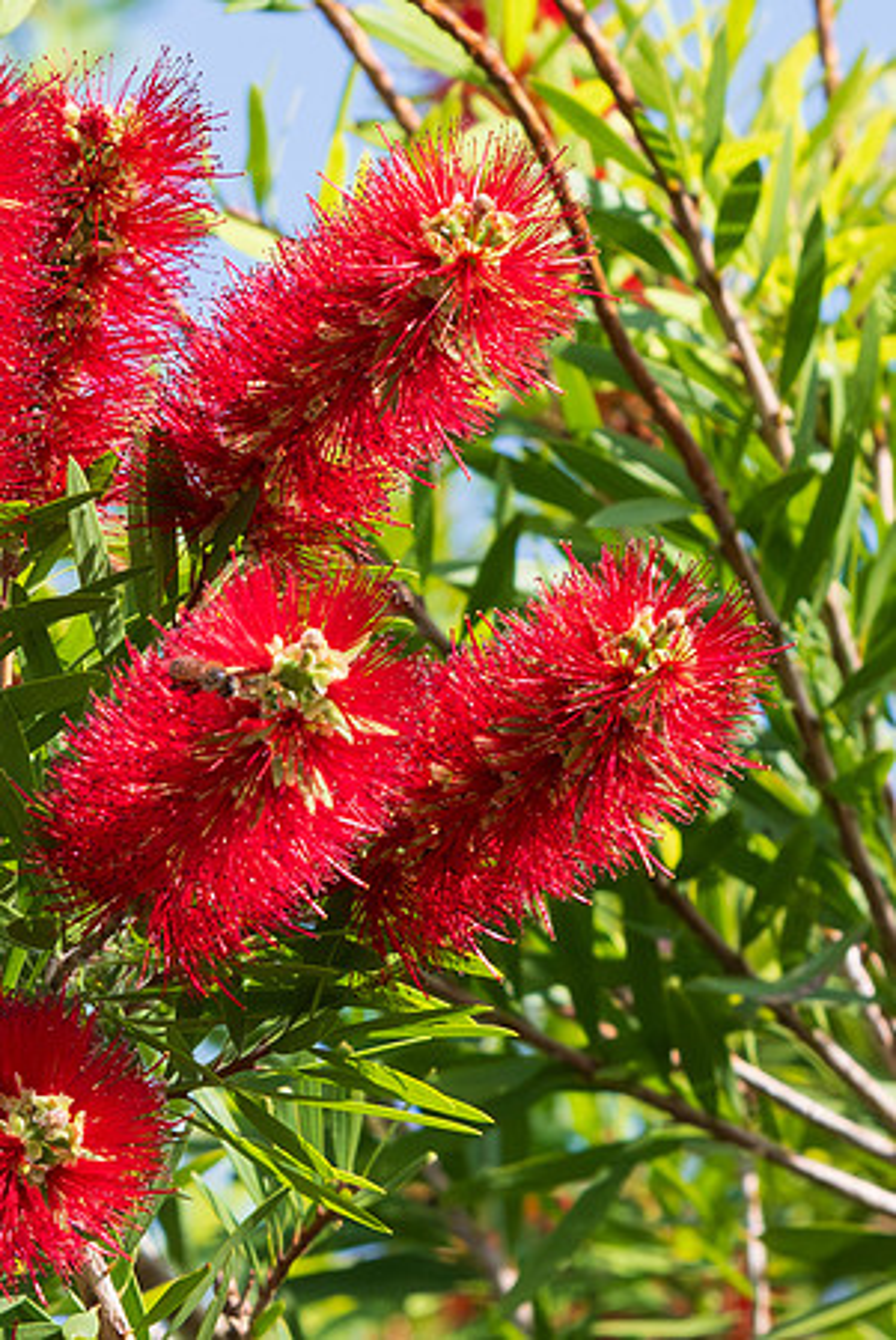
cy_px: 1048
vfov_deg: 2.3
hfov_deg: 1.5
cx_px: -79
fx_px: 33903
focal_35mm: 910
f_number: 10
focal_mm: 200
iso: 2200
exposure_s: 1/2000
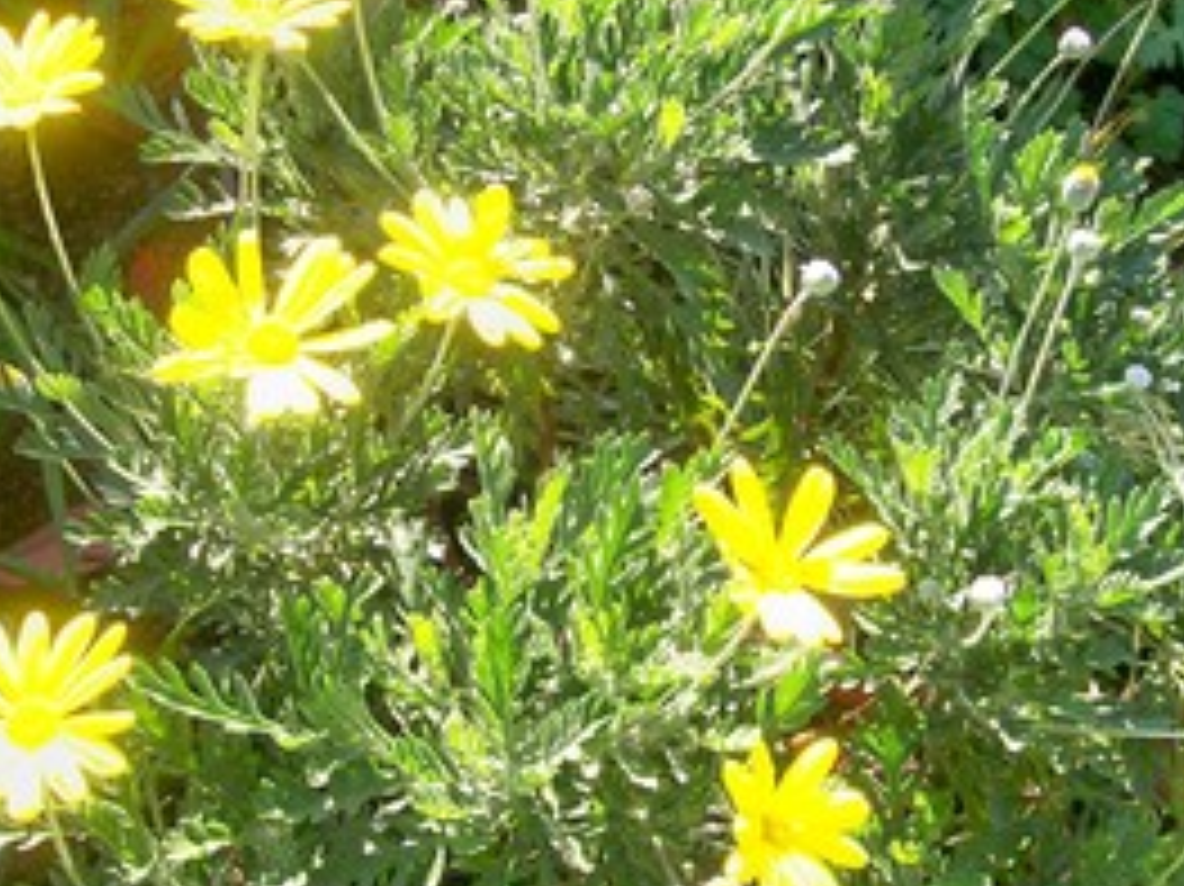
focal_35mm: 74
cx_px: 630
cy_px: 317
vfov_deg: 19.8
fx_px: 2530
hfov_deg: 26.3
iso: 80
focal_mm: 6
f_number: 2.7
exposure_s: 1/383
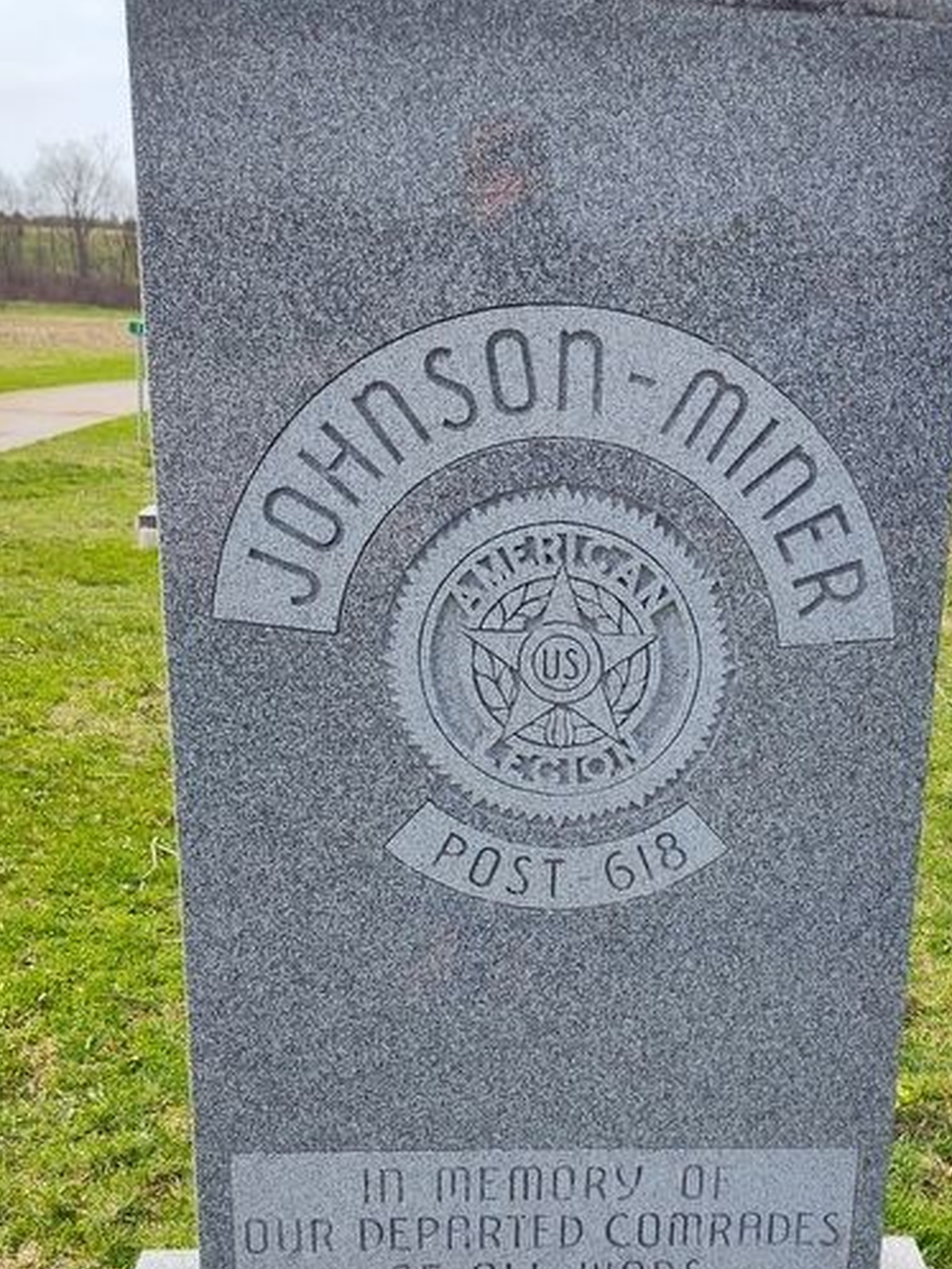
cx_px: 638
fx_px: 1356
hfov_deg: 38.2
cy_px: 776
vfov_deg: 49.7
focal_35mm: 37
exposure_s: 1/1380
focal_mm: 5.56
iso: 100
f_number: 1.8
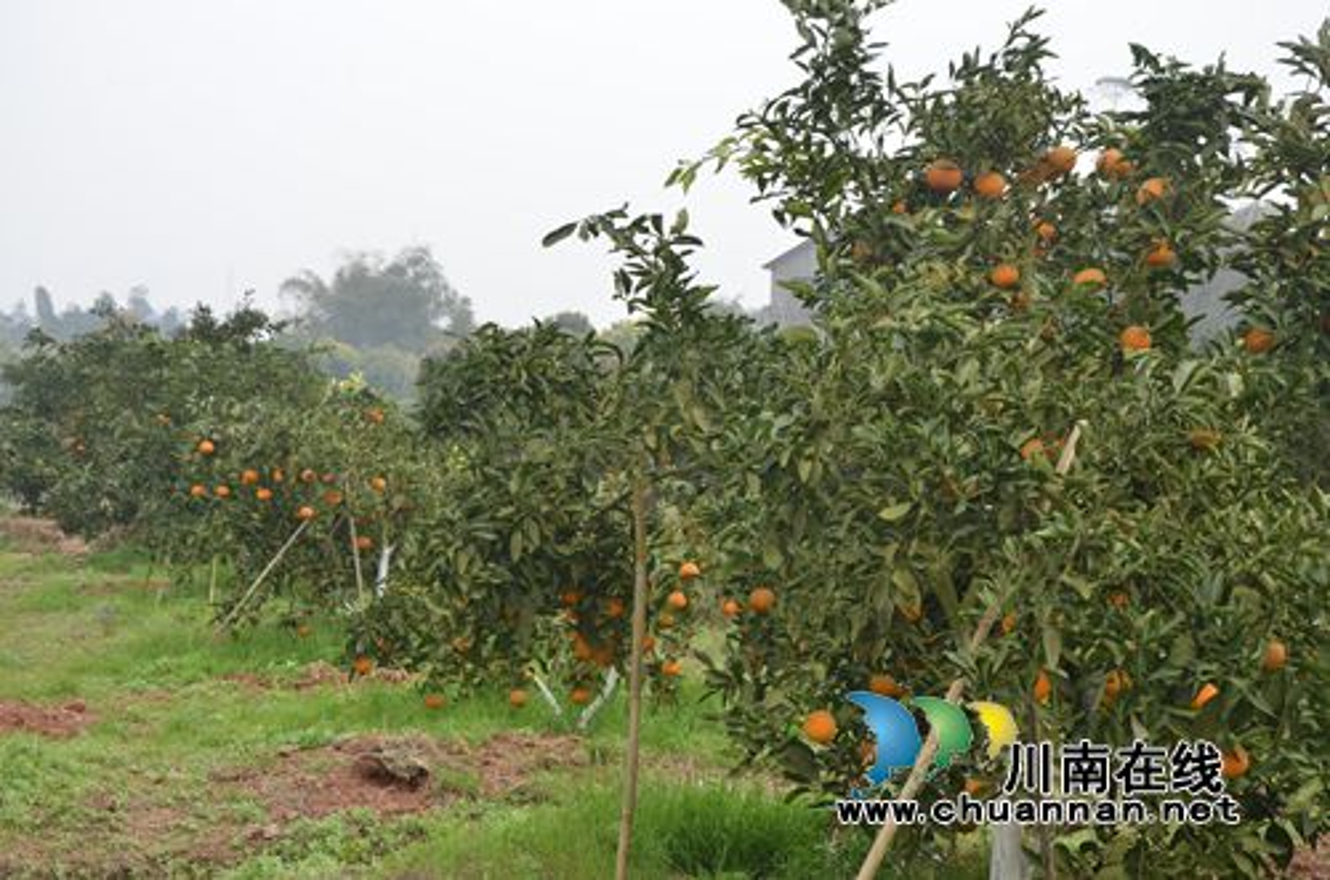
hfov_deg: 33.5
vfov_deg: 22.5
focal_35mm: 60
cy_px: 440
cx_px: 665
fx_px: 2212
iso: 200
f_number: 8
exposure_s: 1/250
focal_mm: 40
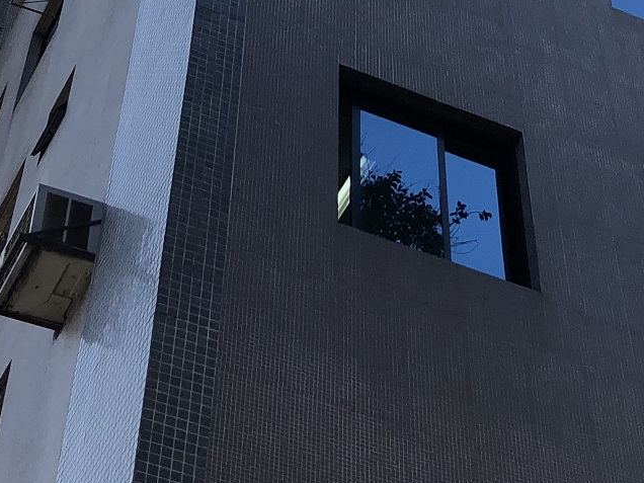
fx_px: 1637
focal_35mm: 88
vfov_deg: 15.9
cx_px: 409
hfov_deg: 22.2
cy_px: -140
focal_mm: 3.99
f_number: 1.8
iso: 20
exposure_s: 1/852
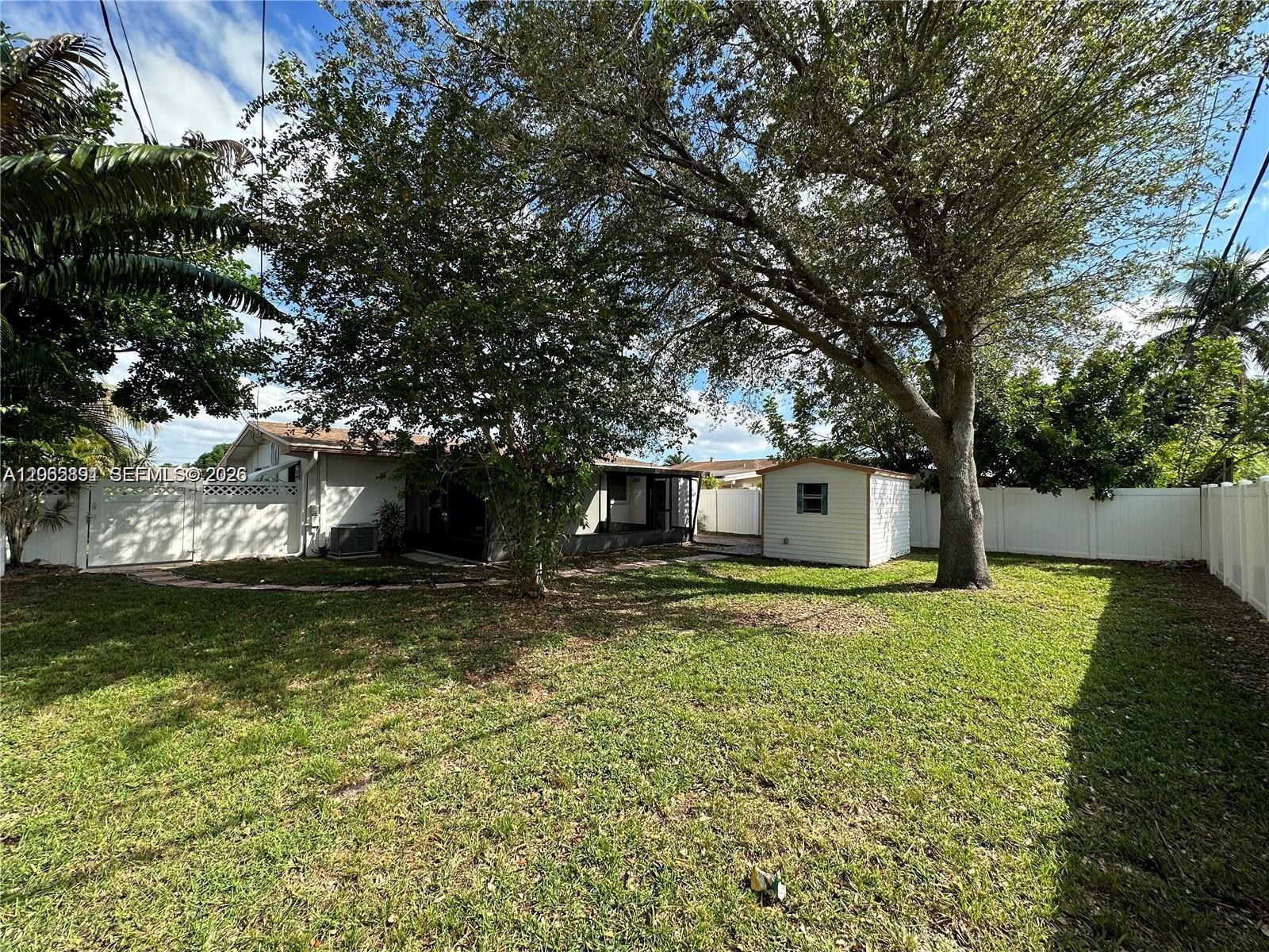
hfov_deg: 102.1
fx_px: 513
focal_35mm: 14
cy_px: 476
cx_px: 634
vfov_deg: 85.7
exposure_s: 1/729
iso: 40
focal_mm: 2.22
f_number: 2.2
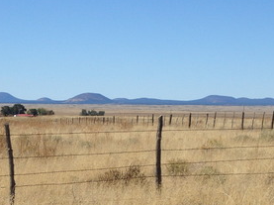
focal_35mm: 132
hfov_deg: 14.9
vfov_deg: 11.2
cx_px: 83
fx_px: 1043
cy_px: 112
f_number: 16
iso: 160
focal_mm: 13.1
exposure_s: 1/160
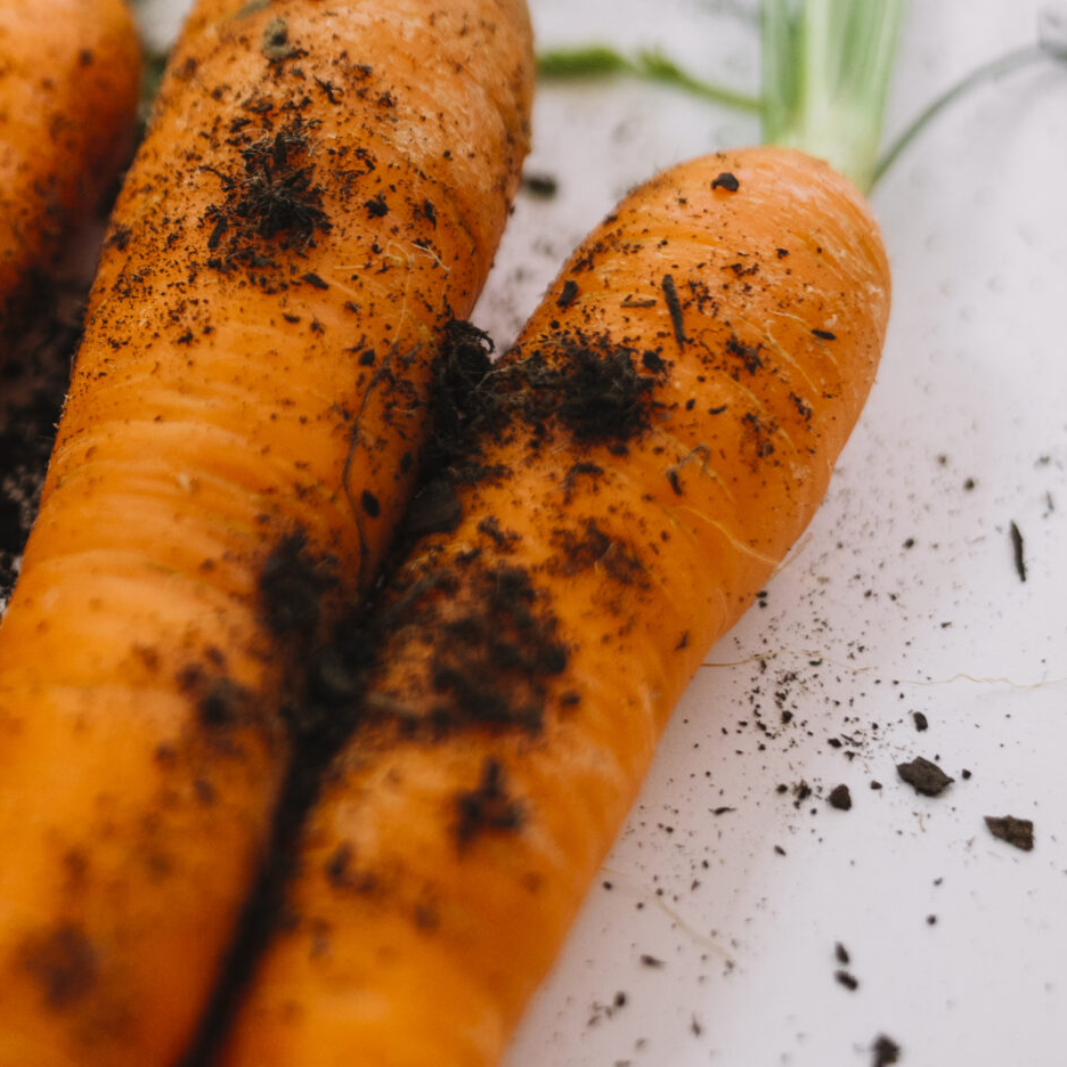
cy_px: 234
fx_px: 2755
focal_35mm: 79
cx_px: -157
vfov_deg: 21.7
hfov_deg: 20.7
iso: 500
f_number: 2.8
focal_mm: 34
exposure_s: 1/100
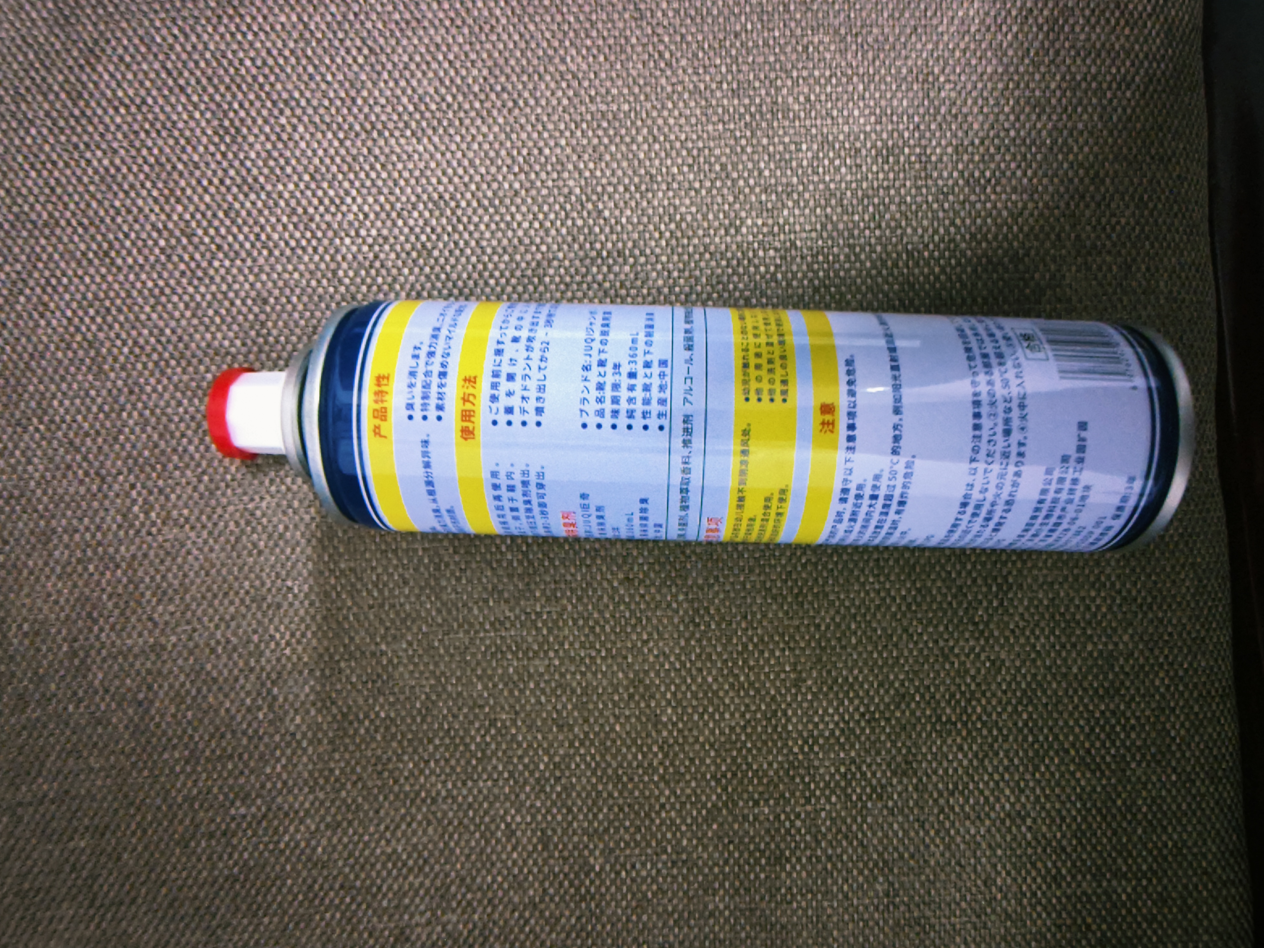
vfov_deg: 53.0
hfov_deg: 67.3
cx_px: 647
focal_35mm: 26
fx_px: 949
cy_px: 457
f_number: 2
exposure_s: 1/25
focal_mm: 2.32
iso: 1606
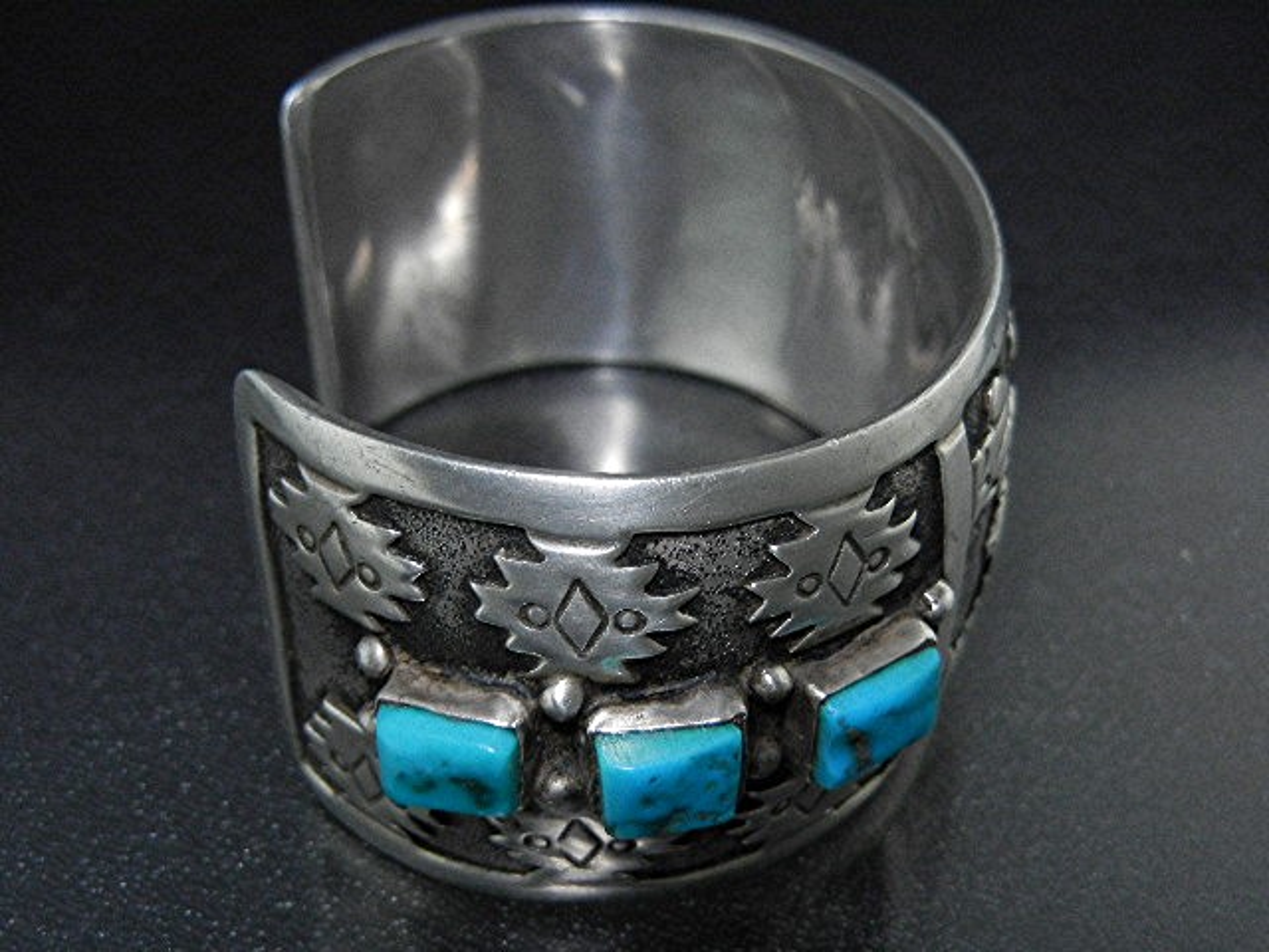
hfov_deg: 42.1
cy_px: 476
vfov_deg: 32.2
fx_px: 1650
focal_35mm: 45
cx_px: 634
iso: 710
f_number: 7.6
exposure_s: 1/30
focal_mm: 8.1
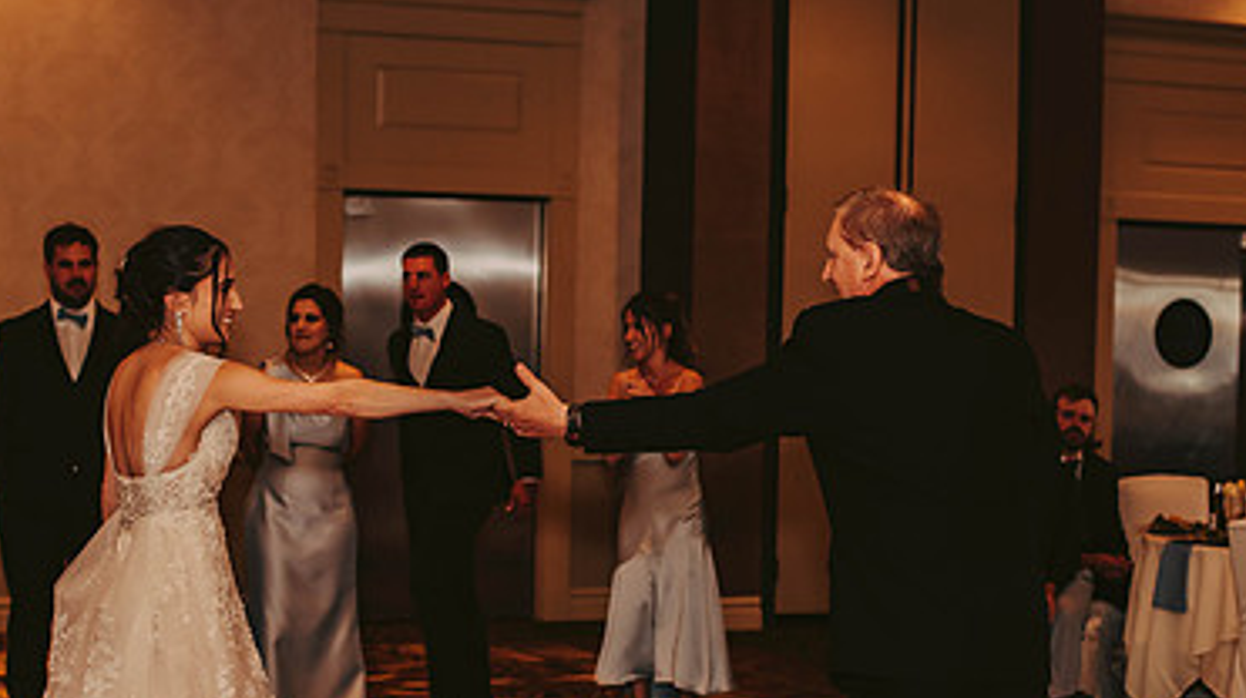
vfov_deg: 14.7
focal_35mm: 82
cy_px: 485
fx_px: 2707
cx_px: 605
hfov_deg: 25.9
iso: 800
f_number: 2.5
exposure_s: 1/125
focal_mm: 50
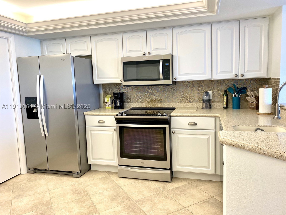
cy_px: 108
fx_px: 215
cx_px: 143
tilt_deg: -7.9
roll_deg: +2.0
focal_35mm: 26
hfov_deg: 67.3
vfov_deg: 53.1
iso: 80
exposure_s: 1/60
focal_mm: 4.25
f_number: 1.8
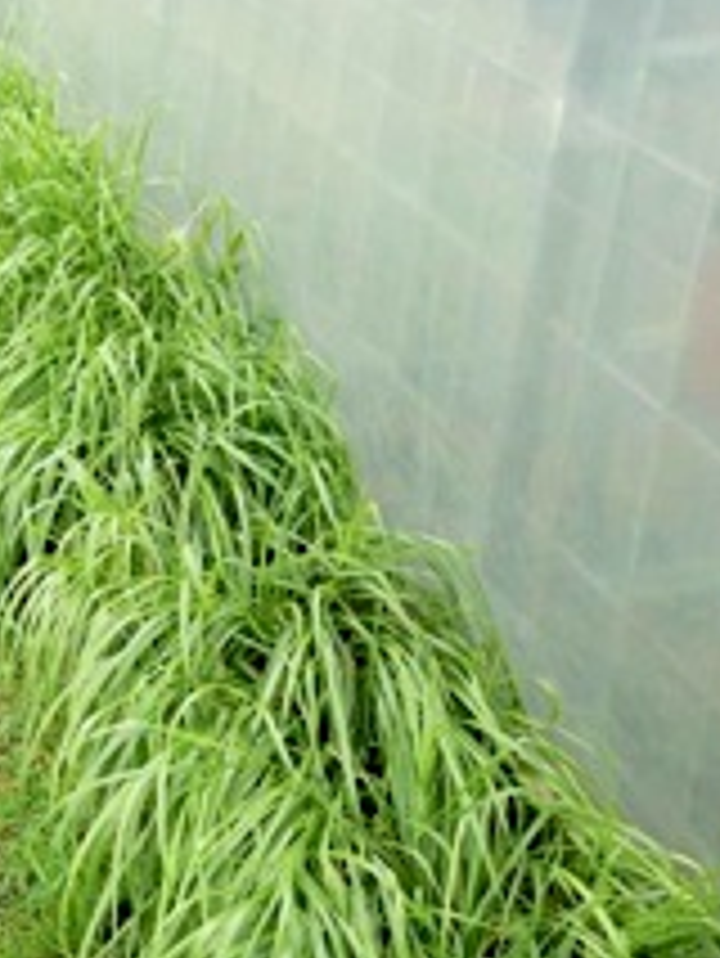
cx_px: 202
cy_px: 607
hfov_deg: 22.4
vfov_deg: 29.7
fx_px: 1801
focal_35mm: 65
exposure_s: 1/205
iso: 80
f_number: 2.7
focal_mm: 6
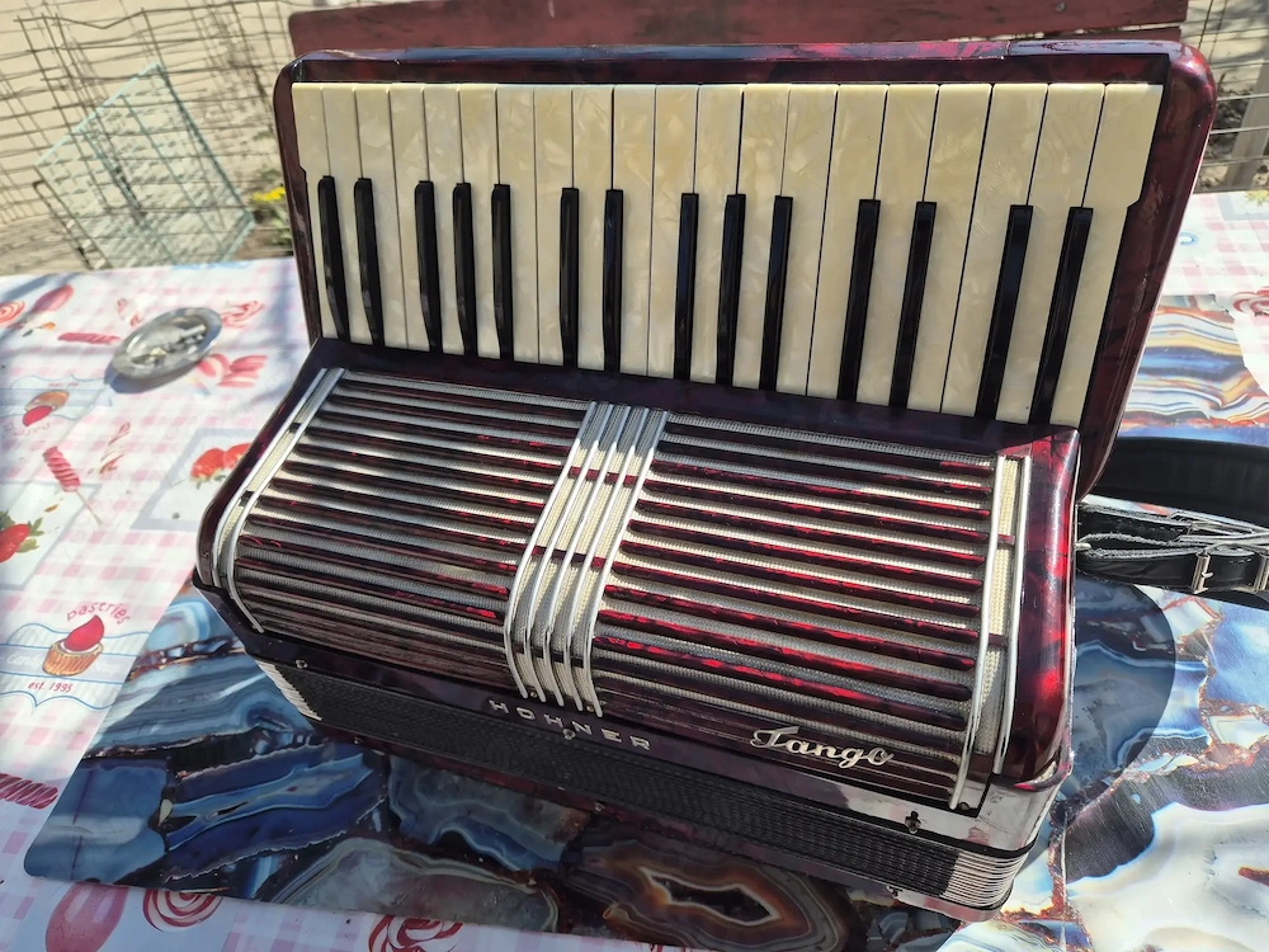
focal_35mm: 23
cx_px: 634
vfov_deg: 58.9
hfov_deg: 73.9
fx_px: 843
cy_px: 476
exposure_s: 1/1172
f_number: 1.8
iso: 25
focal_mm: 5.4
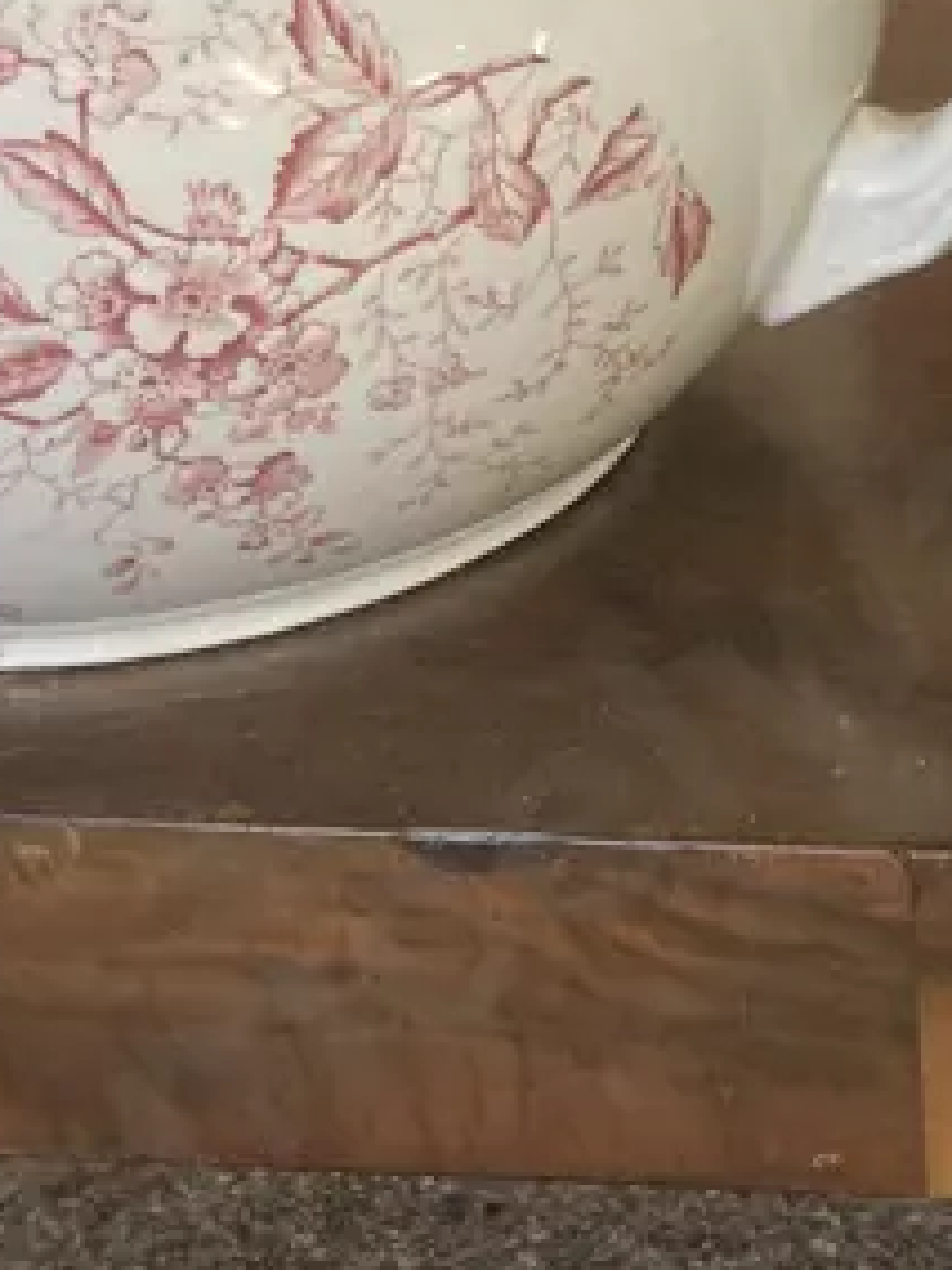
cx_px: 1292
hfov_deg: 14.0
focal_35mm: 101
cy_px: 295
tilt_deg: -23.8
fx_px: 3704
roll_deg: -0.1
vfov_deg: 19.3
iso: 160
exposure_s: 1/50
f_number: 1.8
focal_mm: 3.99
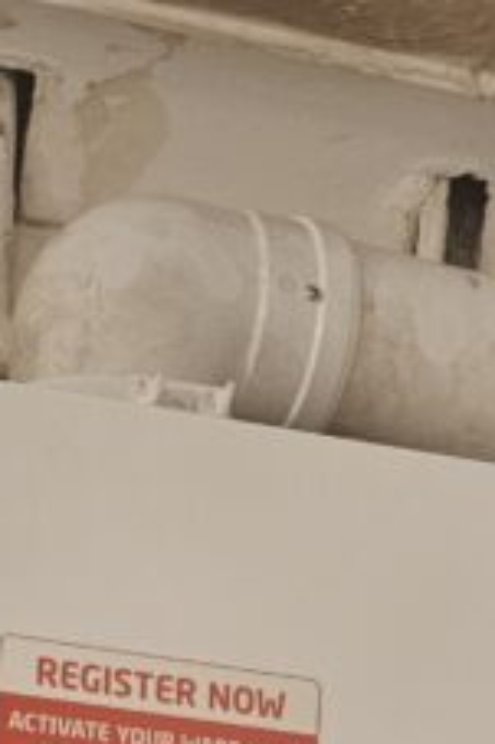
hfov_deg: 12.7
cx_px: 236
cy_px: 1442
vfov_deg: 15.5
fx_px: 2231
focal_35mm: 108
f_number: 1.7
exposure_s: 1/50
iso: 640
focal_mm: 6.3
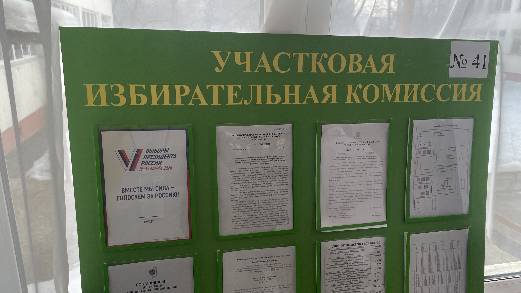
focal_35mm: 29
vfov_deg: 40.1
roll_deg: -2.3
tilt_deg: -17.4
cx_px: 263
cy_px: 171
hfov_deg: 66.1
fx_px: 401
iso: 64
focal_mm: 4.2
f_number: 1.6
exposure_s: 1/121
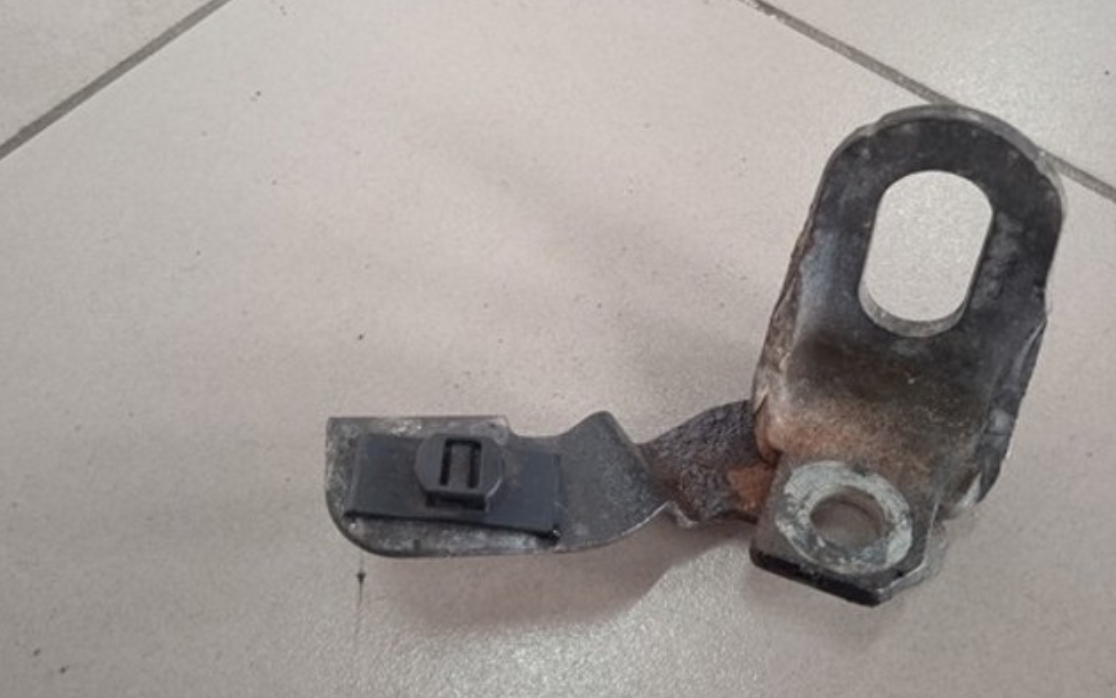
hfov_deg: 62.9
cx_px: 554
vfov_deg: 41.7
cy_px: 286
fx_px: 913
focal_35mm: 30
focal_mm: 3.43
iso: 744
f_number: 2.2
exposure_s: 1/25
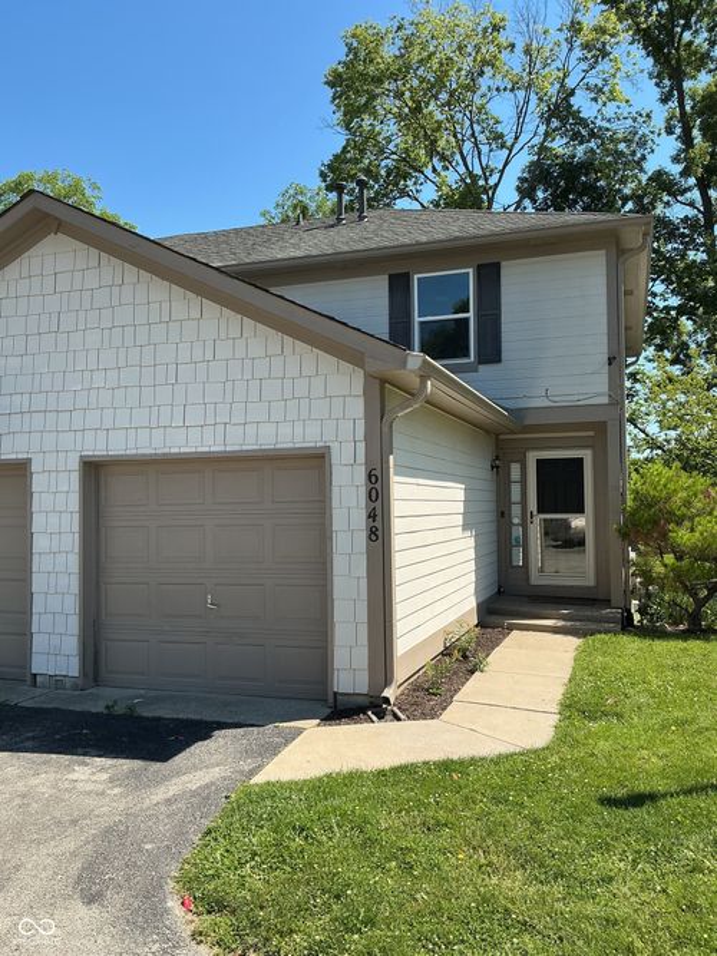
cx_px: 358
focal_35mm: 29
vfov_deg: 61.7
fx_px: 801
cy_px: 478
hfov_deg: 48.2
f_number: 1.8
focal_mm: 3
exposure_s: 1/1168
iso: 25
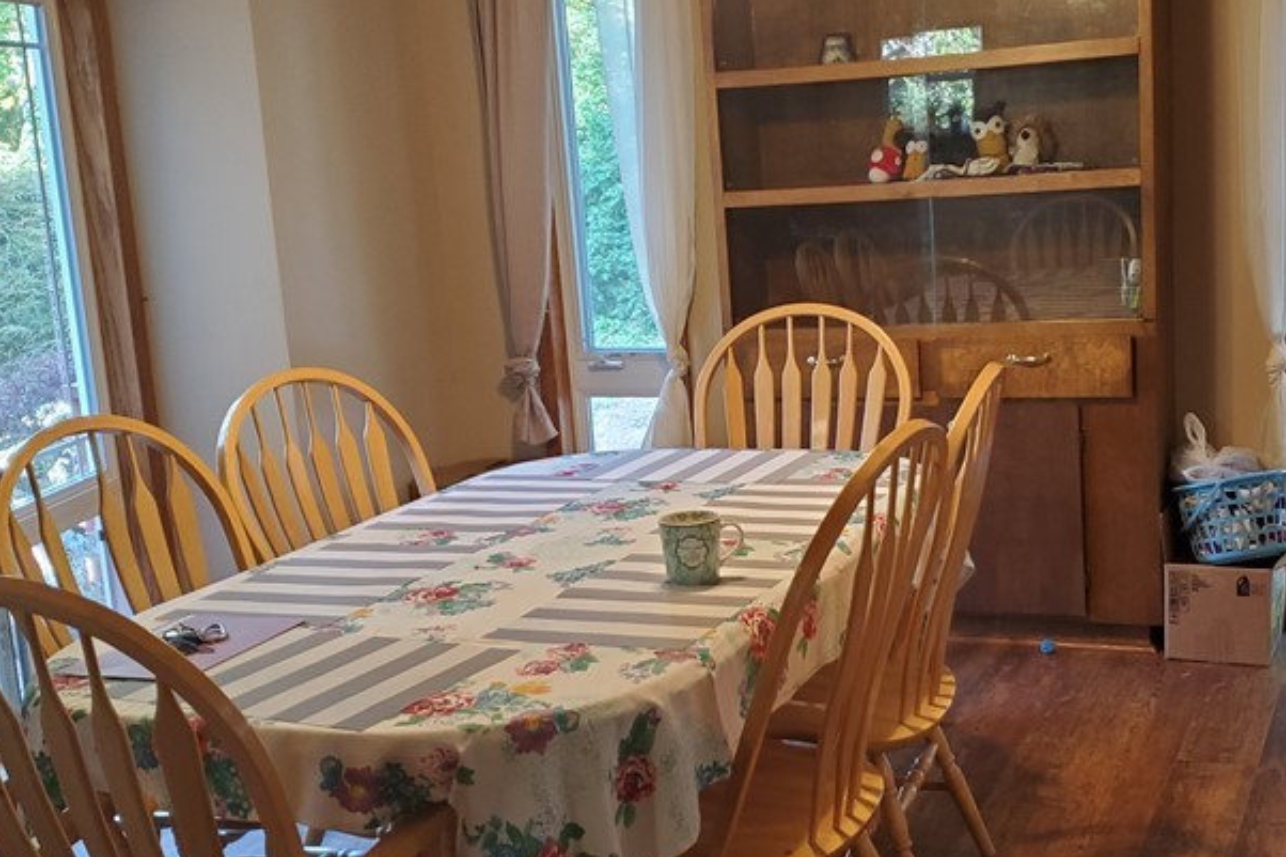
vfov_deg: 29.2
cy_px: 425
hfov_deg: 42.6
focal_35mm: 46
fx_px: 1643
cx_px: 756
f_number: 1.5
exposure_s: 1/39
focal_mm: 4.3
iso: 200
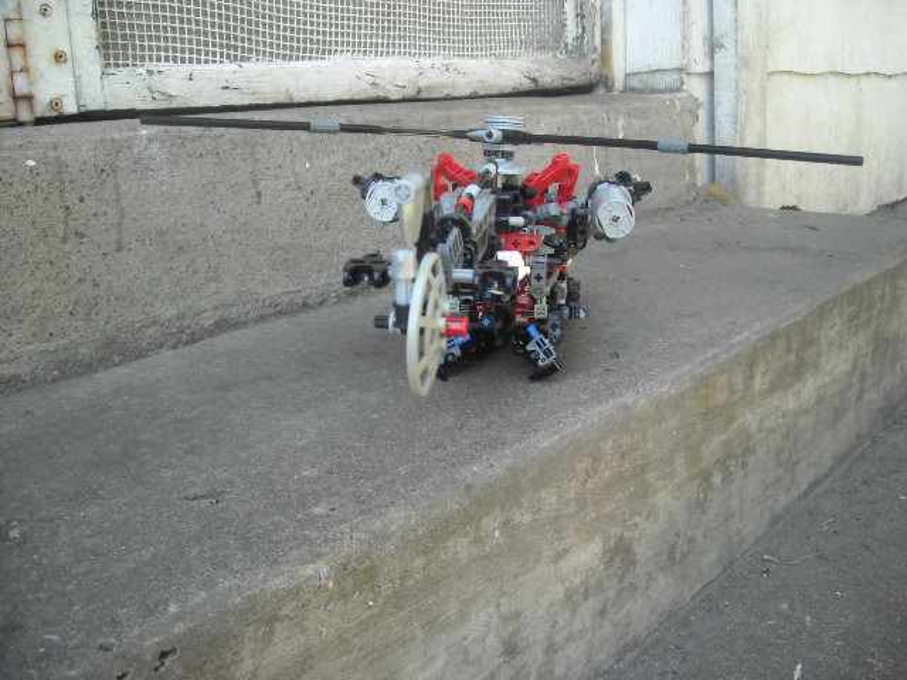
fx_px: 917
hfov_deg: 52.6
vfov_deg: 40.7
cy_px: 340
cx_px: 454
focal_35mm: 35
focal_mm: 5.7
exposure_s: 1/250
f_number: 2.8
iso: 308
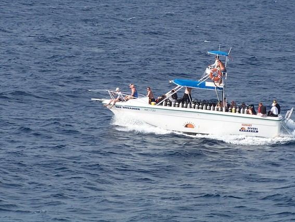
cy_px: 96
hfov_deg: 8.8
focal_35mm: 225
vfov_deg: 6.6
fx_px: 1918
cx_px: 175
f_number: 4.5
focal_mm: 26.4
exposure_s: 1/500
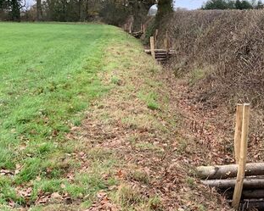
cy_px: 99
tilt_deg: -7.4
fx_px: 571
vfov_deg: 21.0
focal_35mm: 73
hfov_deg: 25.8
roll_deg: +0.2
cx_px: 189
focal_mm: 6
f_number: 2.4
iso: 80
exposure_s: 1/122
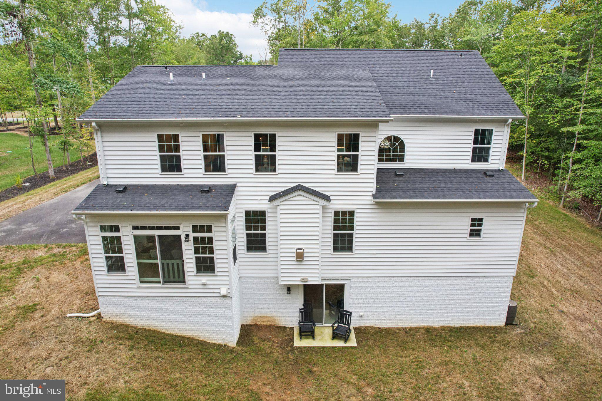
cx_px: 301
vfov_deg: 57.2
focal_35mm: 22
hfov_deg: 78.6
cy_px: 200
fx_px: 368
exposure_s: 1/500
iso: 400
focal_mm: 8.38
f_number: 2.8
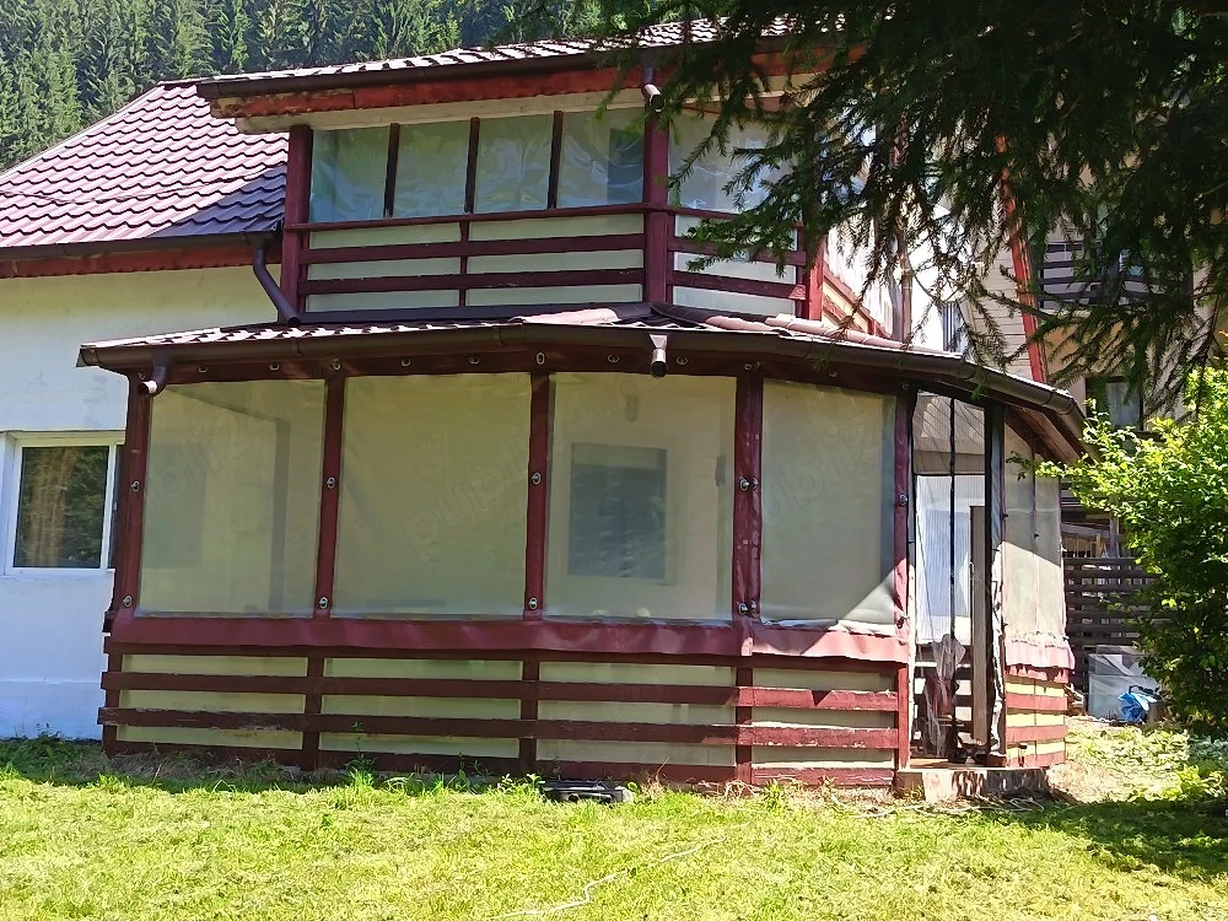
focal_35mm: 47
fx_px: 1667
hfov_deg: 40.4
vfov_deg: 30.9
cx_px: 614
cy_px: 460
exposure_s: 1/196
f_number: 1.75
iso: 100
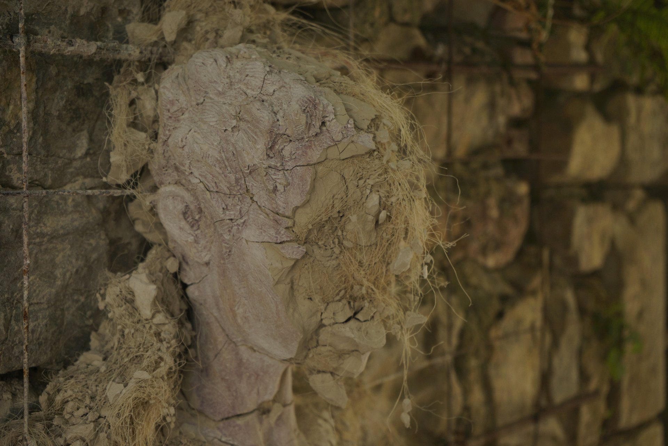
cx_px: 334
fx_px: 1299
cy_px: 223
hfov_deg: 28.8
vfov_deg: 19.5
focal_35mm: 70
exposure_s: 1/125
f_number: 5.6
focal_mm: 70
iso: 200
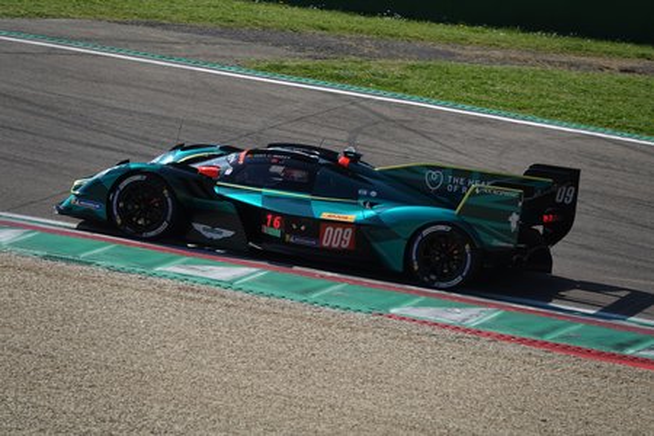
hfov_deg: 6.4
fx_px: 5813
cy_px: 218
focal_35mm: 320
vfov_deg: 4.3
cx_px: 327
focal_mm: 117.29
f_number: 4
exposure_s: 1/1600
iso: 160
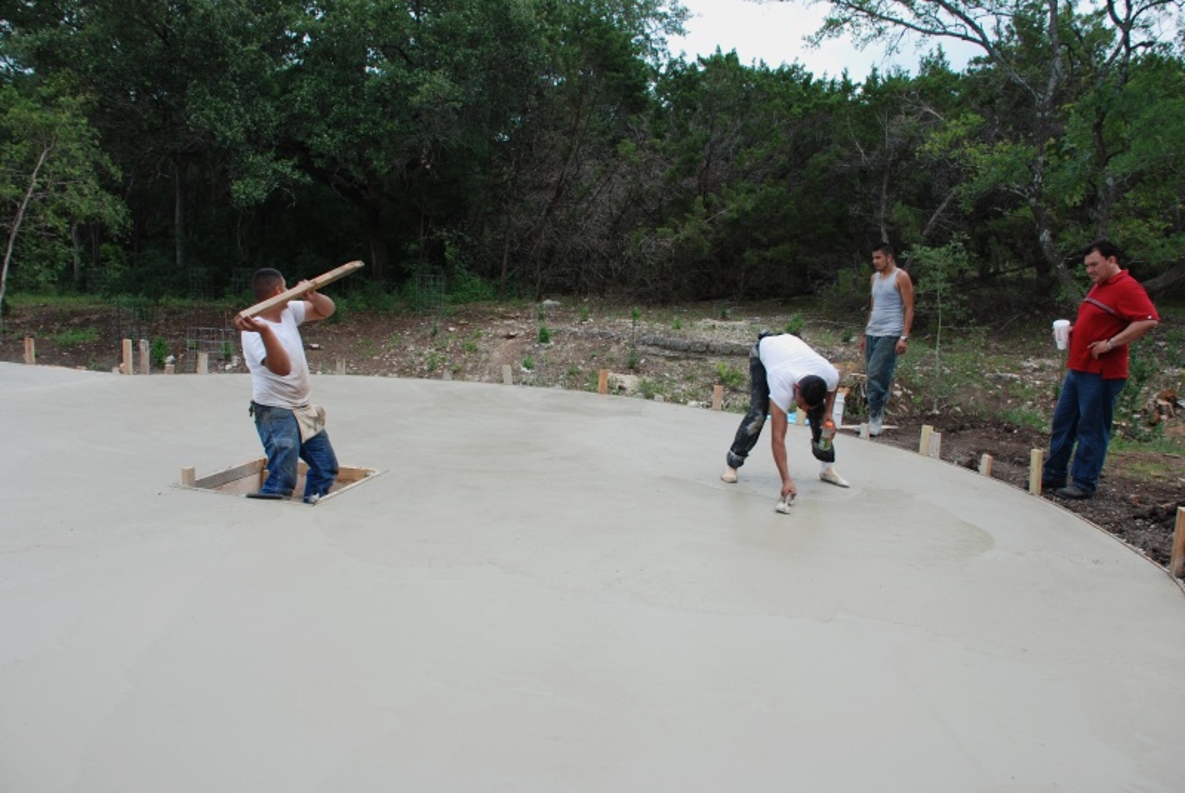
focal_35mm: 27
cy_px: 396
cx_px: 592
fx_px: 890
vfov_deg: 48.0
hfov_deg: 67.3
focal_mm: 18
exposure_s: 1/125
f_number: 5.6
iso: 100
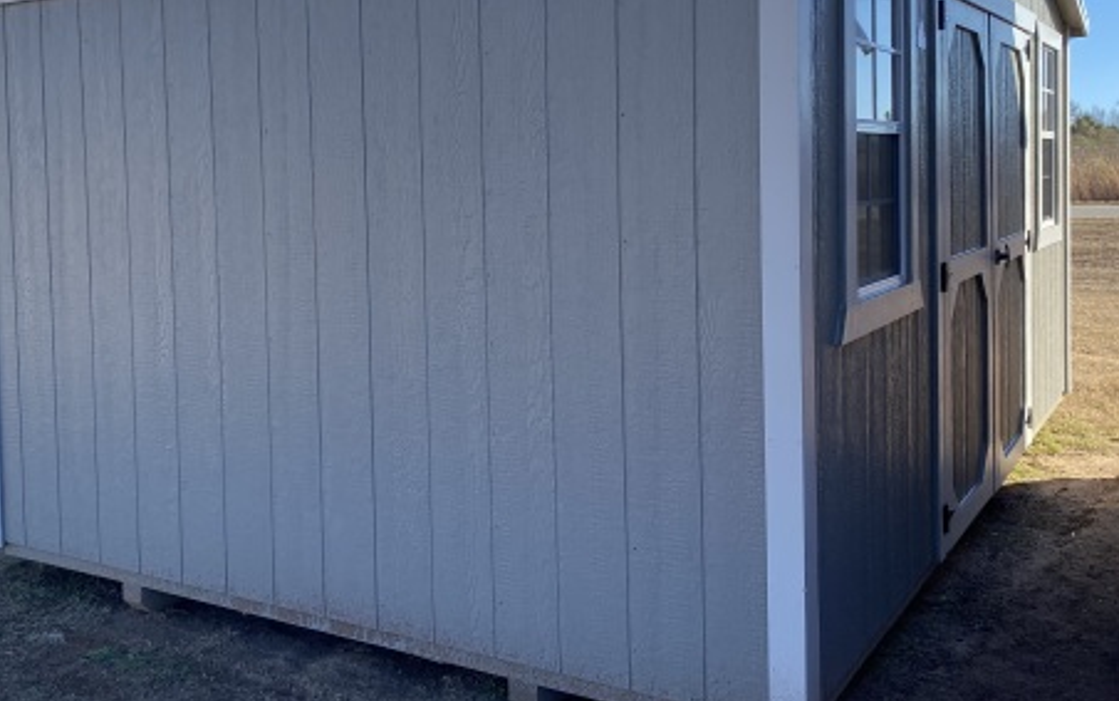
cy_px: 235
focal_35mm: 39
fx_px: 1190
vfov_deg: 32.5
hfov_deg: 49.9
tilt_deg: -0.5
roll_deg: +0.5
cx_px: 431
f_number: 1.8
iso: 32
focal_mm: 4.25
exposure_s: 1/927
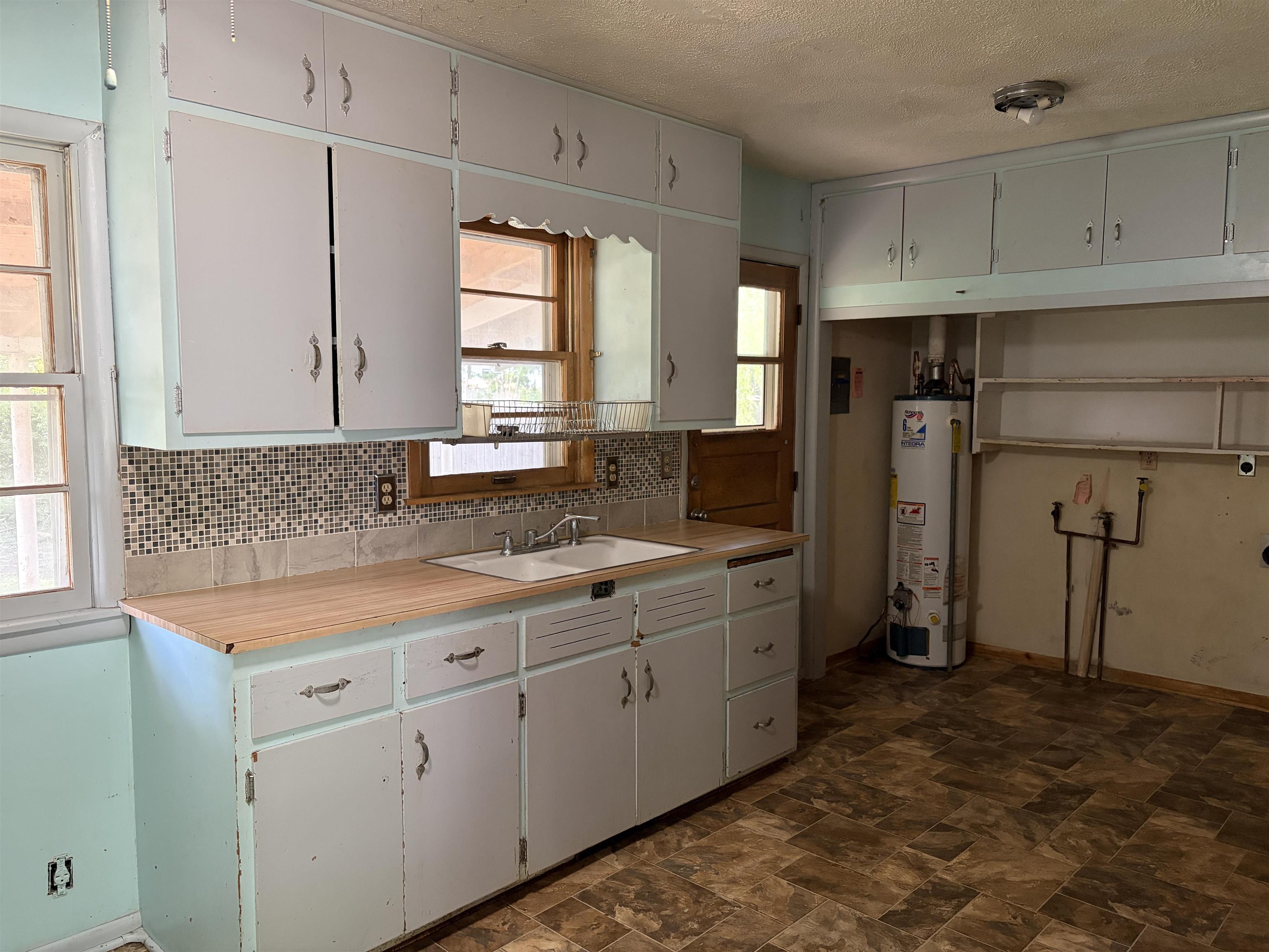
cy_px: 476
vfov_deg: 53.1
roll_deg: -0.1
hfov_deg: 67.3
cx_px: 634
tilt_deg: -4.2
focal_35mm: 26
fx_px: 953
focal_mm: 5.96
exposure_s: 1/60
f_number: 1.6
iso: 320
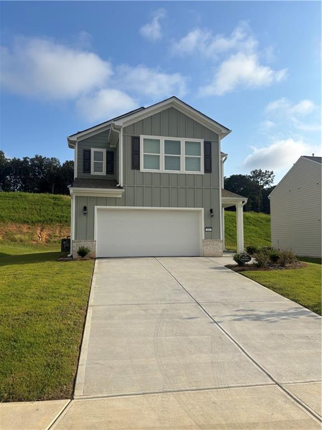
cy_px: 215
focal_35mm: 26
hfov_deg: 53.1
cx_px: 161
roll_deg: -0.3
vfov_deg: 67.3
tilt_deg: +9.3
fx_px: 322
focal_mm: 5.96
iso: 50
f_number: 1.6
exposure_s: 1/4854
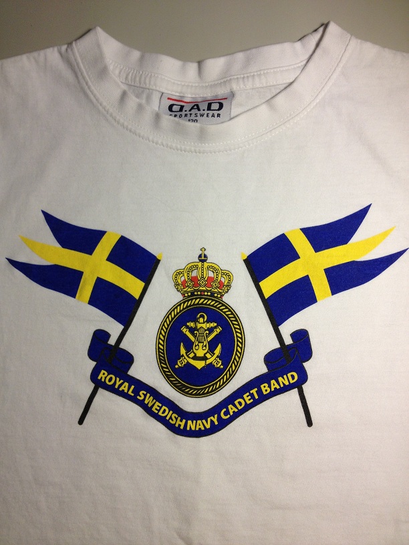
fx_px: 551
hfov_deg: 40.7
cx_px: 204
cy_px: 272
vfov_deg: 52.6
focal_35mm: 35
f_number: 2.4
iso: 64
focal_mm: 4.28
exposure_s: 1/30
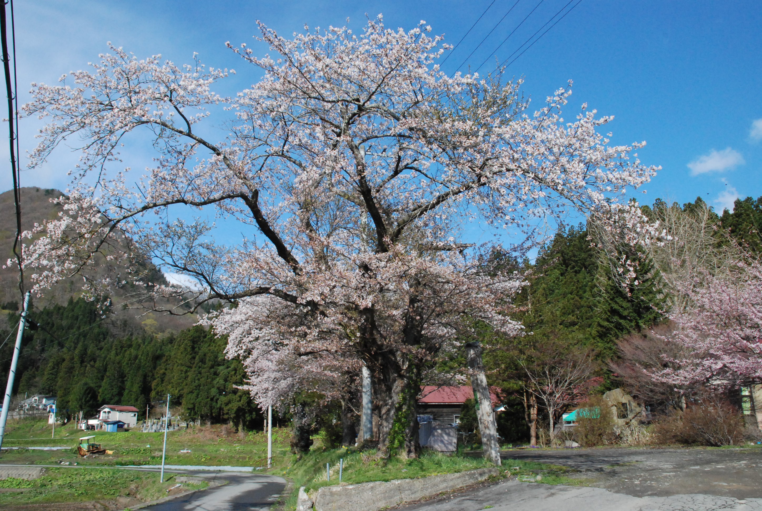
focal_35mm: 30
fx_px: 636
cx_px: 381
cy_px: 256
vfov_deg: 43.8
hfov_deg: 61.8
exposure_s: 1/800
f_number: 14
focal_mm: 20
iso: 1600
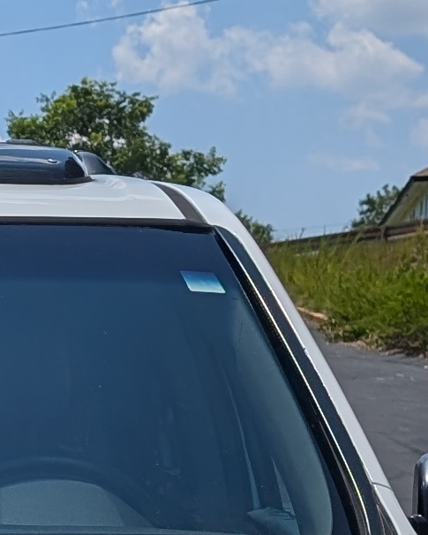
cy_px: 693
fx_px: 2501
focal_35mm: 158
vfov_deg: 11.9
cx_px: -334
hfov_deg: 9.3
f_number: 1.68
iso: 21
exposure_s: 1/3058
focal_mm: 6.9
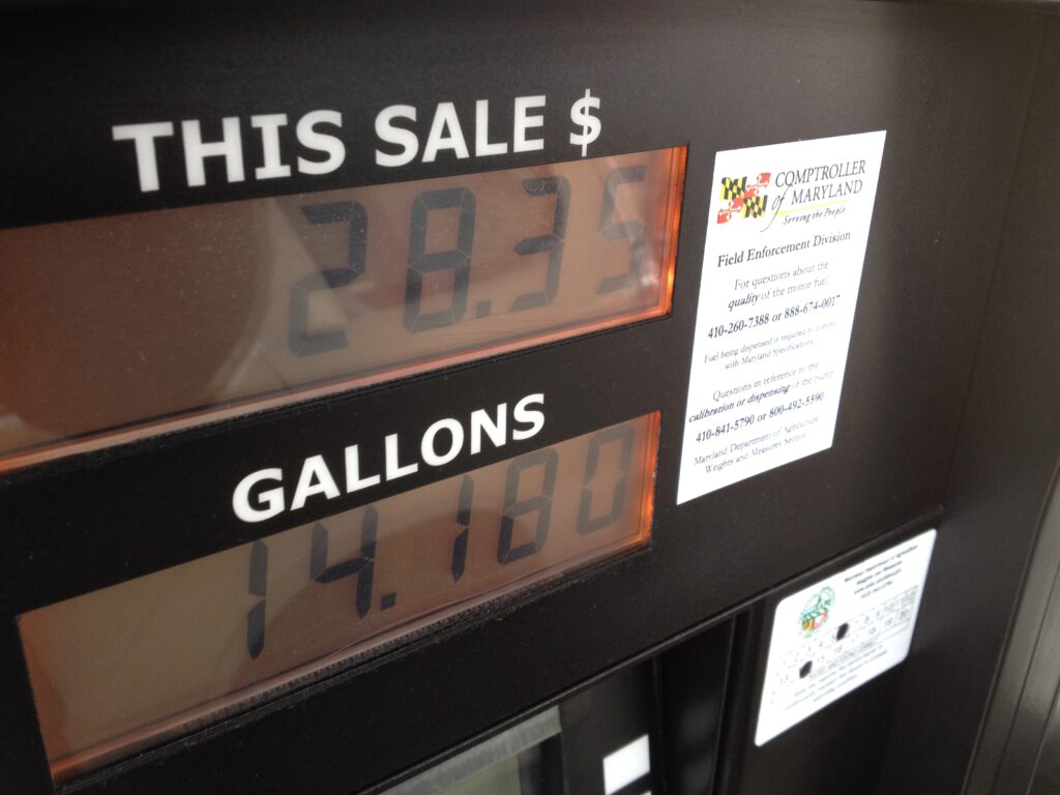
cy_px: 398
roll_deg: -1.4
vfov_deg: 40.7
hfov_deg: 52.6
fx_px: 1072
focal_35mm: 35
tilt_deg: -24.4
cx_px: 530
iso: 50
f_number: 2.4
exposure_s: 1/40
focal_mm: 4.28
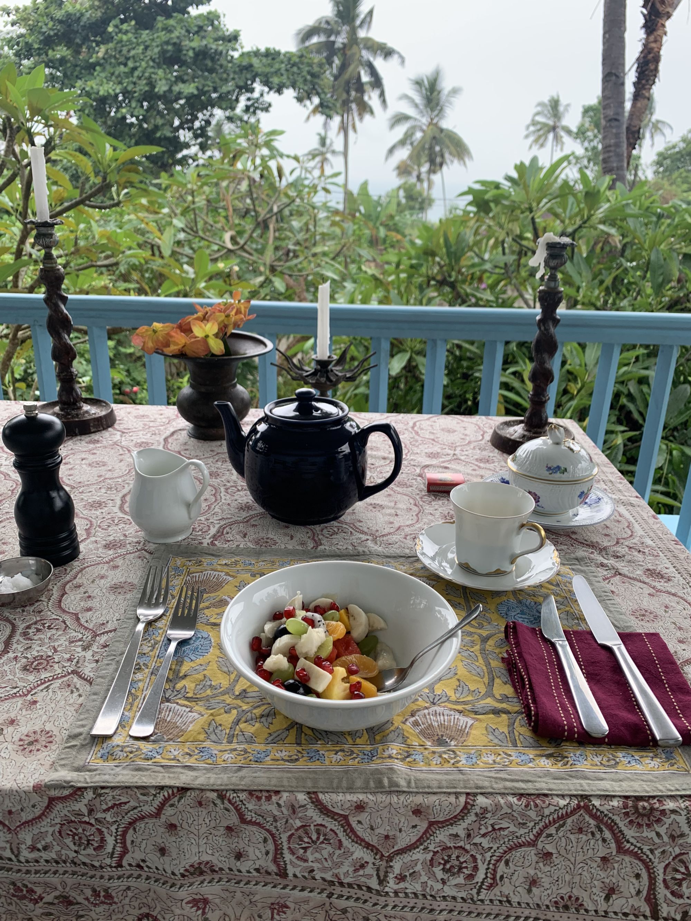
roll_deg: -1.3
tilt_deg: -20.2
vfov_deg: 67.3
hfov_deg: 53.1
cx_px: 346
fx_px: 692
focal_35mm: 26
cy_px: 460
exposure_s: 1/252
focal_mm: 4.25
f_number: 1.8
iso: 25
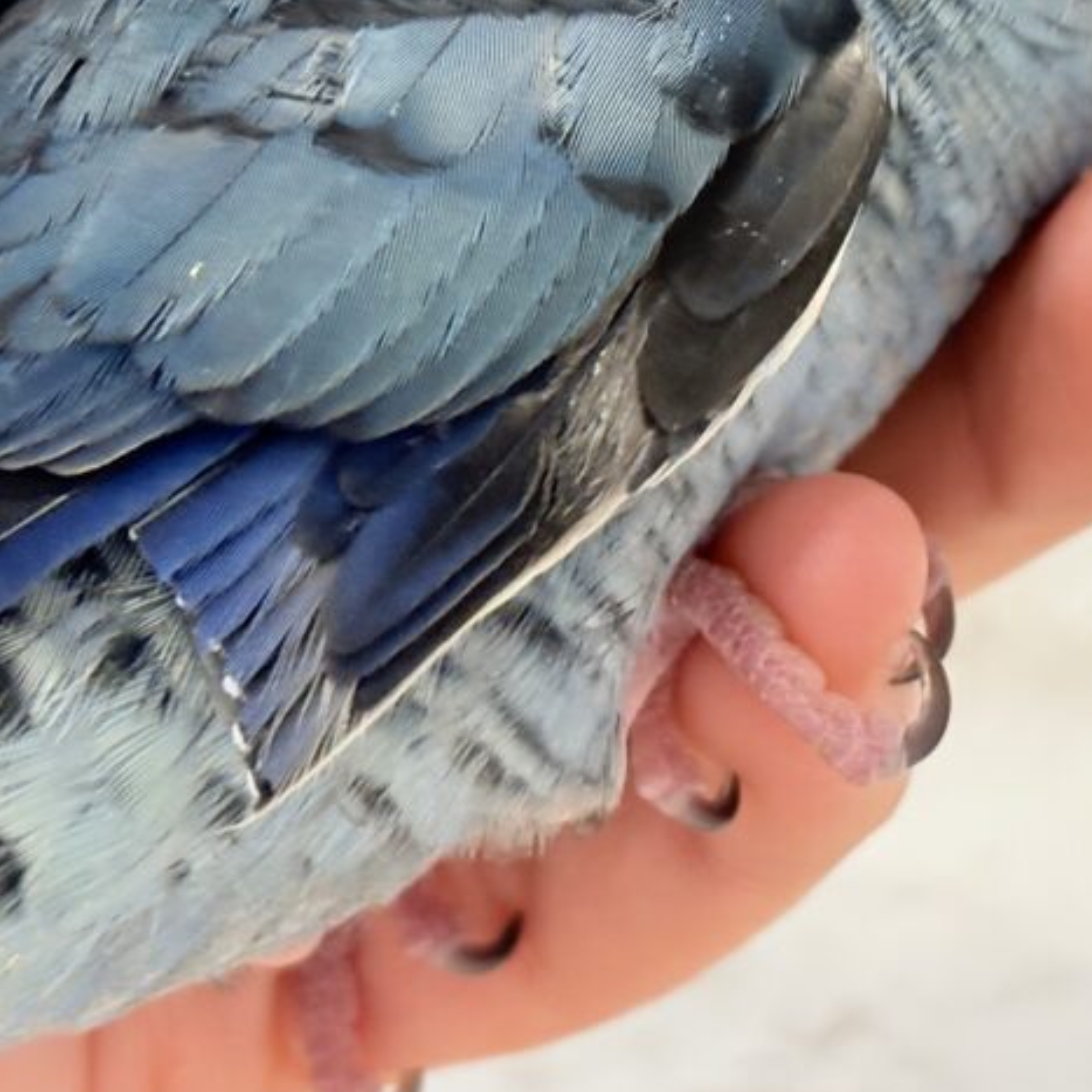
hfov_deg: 14.6
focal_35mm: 118
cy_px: 115
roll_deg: -0.4
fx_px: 4211
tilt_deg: -4.6
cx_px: 954
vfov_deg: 14.6
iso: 160
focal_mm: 5.96
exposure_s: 1/100
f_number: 1.6
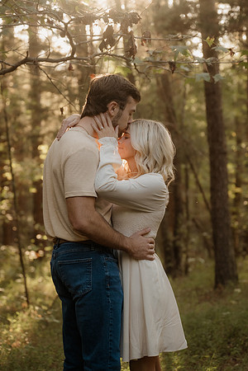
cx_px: 124
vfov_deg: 20.4
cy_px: 186
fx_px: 1033
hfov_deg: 13.7
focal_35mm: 100
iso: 500
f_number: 2.8
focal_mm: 67
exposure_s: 1/160
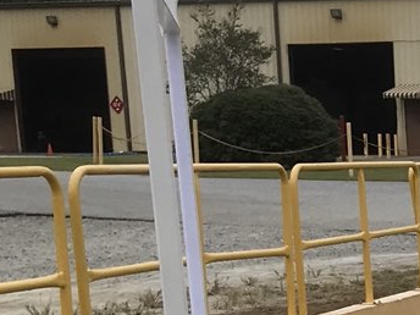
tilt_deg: -10.9
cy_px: 423
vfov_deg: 11.8
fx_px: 1480
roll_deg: +0.1
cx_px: 842
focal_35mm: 122
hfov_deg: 13.7
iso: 20
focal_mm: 3.99
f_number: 1.8
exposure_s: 1/1114
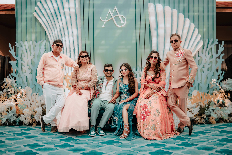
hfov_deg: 54.4
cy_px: 78
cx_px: 116
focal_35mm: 35
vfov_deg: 37.9
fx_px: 226
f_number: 1.4
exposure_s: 1/1000
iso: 160
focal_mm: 35
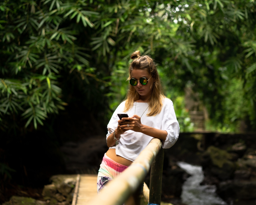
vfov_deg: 24.2
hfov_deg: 30.0
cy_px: 102
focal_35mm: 63
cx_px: 143
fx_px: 477
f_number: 2.2
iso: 100
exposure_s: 1/320
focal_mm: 55
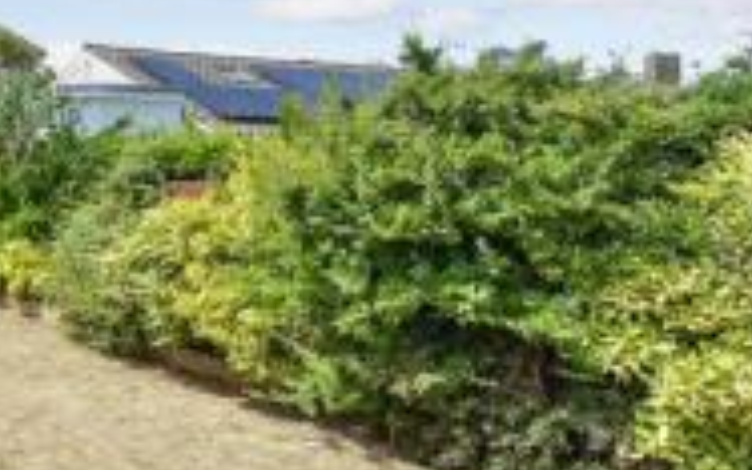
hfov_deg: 40.4
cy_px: 195
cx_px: -80
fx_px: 800
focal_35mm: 39
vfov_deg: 32.7
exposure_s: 1/320
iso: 160
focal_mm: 10
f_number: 6.3
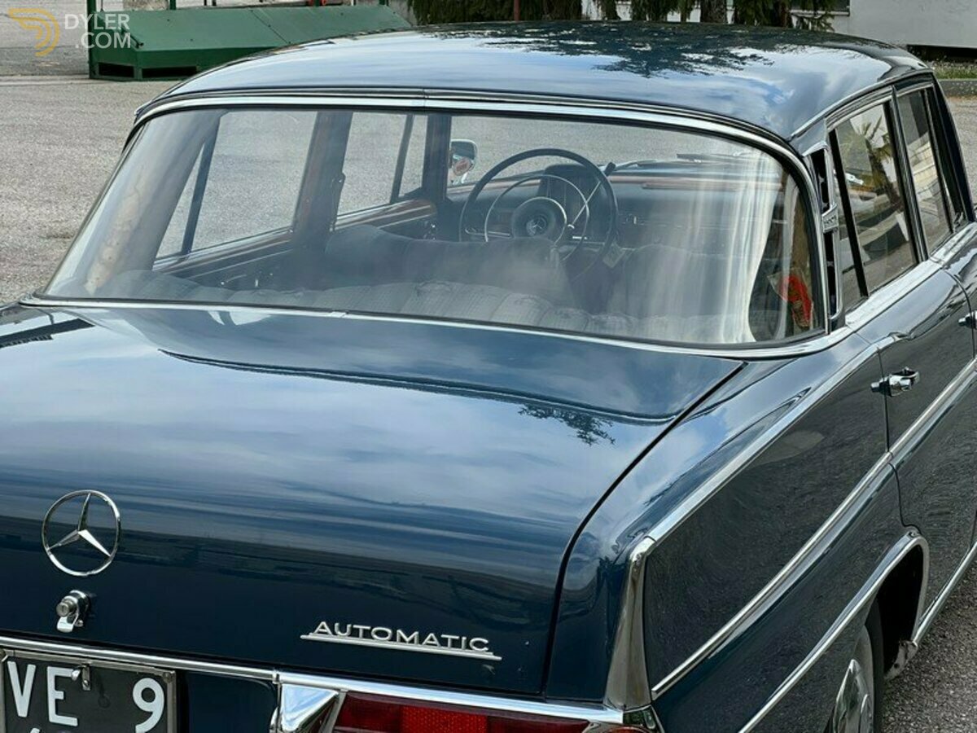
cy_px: 366
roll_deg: -0.9
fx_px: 2173
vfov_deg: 19.1
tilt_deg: -11.0
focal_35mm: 77
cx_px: 488
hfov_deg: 25.3
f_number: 2.8
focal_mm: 9
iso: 25
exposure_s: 1/240
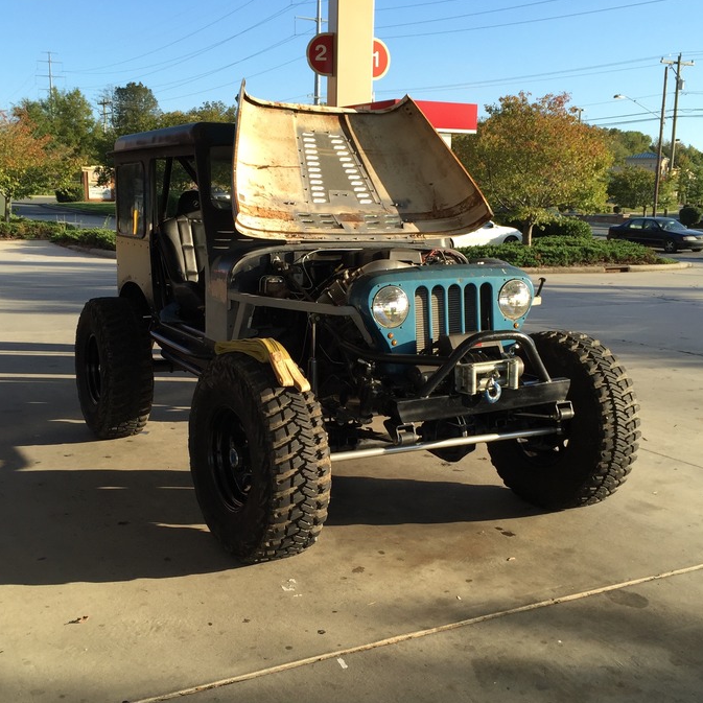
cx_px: 331
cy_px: 373
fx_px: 896
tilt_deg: -10.3
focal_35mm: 39
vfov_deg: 42.8
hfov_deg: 42.8
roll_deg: -0.3
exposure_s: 1/590
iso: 32
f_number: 2.2
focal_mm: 4.15
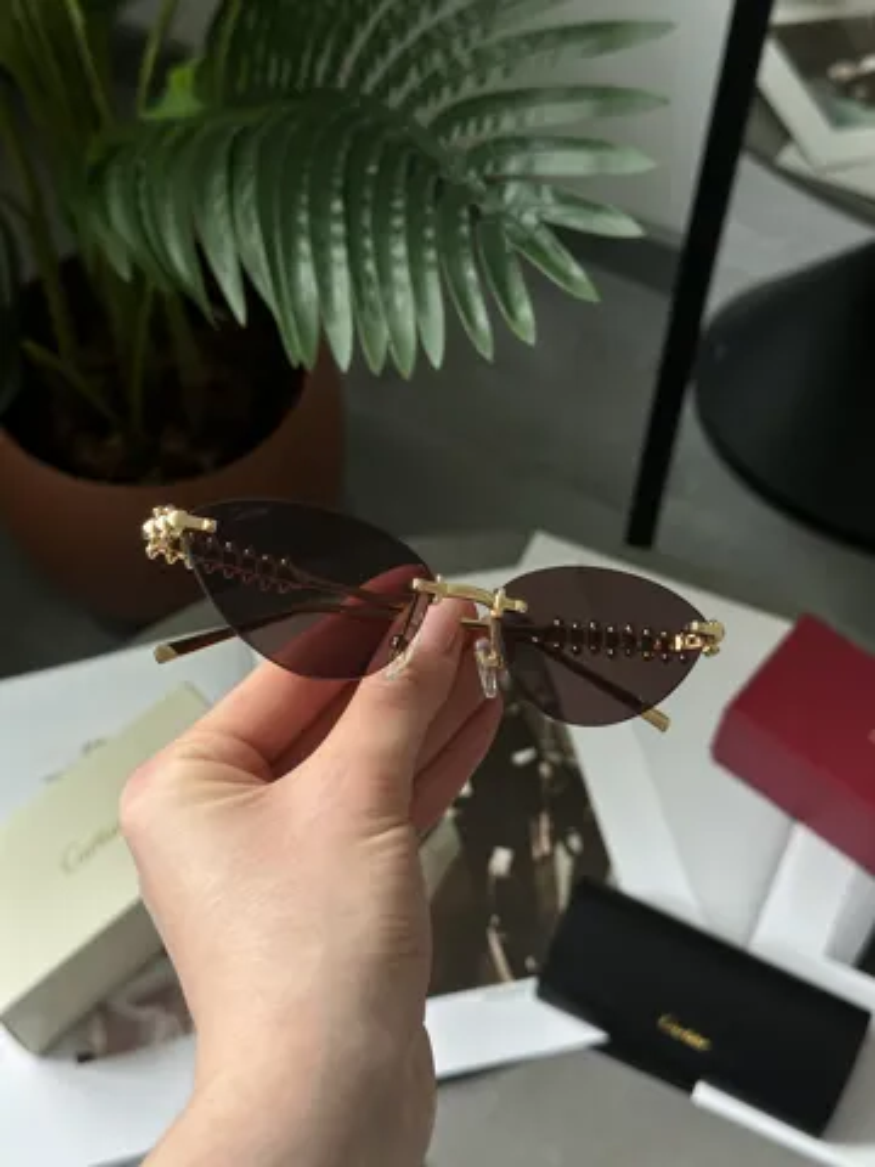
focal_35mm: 48
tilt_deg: -58.4
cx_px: 438
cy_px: 584
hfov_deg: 30.3
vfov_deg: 39.7
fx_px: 1618
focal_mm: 6.86
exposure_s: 1/177
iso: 64
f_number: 1.78
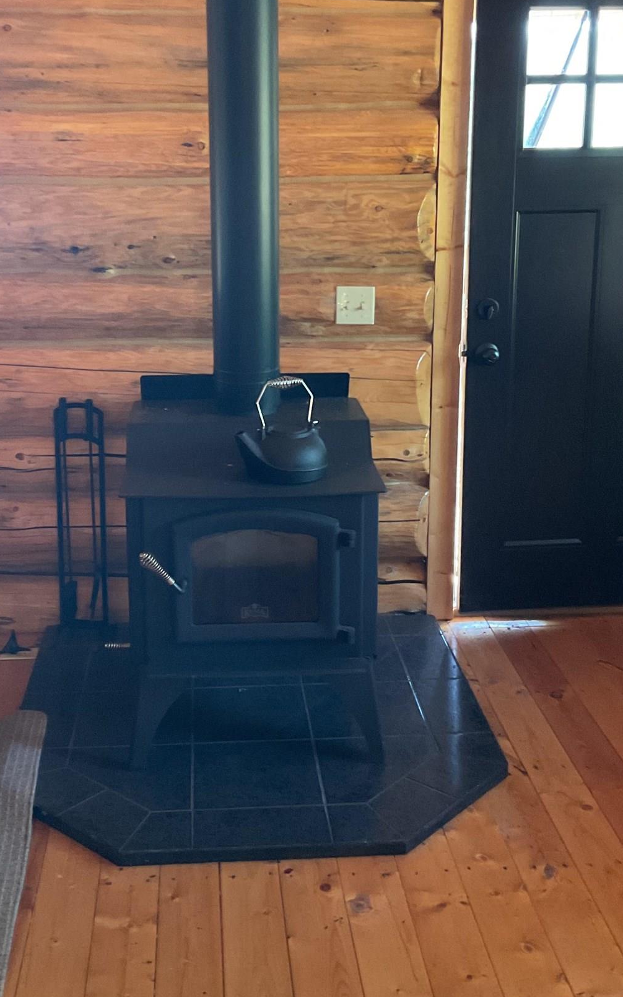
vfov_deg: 45.1
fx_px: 1196
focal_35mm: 44
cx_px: 271
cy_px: 418
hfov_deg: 29.2
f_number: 1.8
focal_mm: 3
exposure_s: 1/40
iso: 320
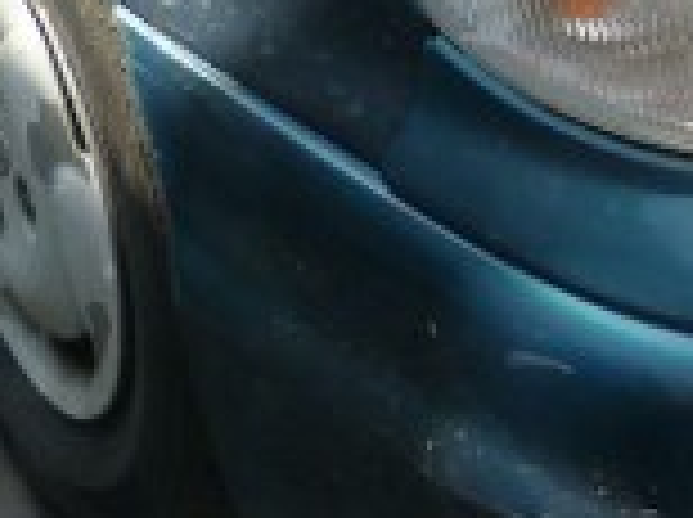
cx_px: 765
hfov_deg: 14.8
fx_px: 2599
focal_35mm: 130
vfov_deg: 10.6
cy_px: -432
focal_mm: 4.5
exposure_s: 1/200
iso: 125
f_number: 4
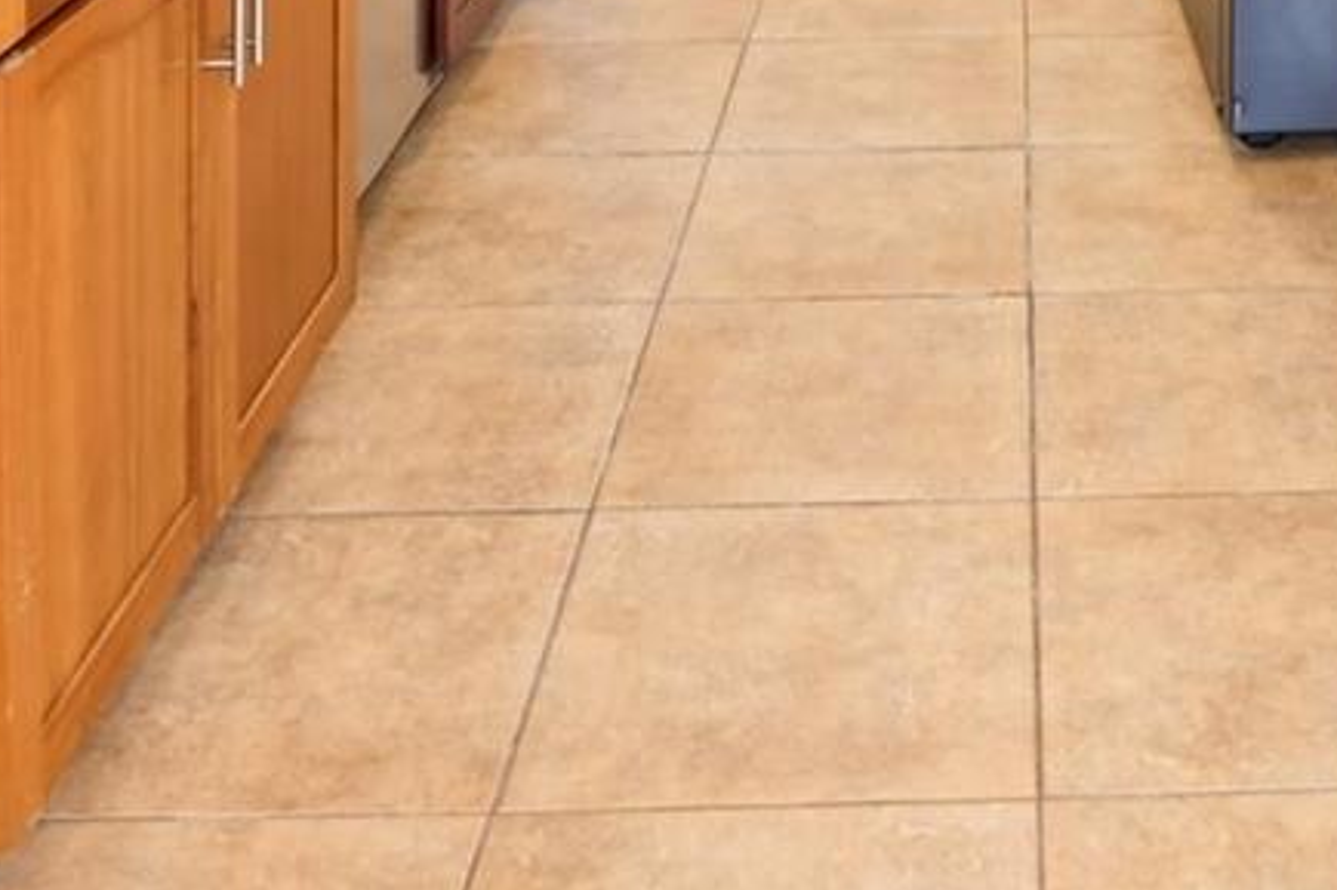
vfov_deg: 18.2
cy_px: -714
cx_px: 1134
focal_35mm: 59
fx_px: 2190
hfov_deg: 32.7
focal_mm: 16
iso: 400
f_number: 8
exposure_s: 1/25
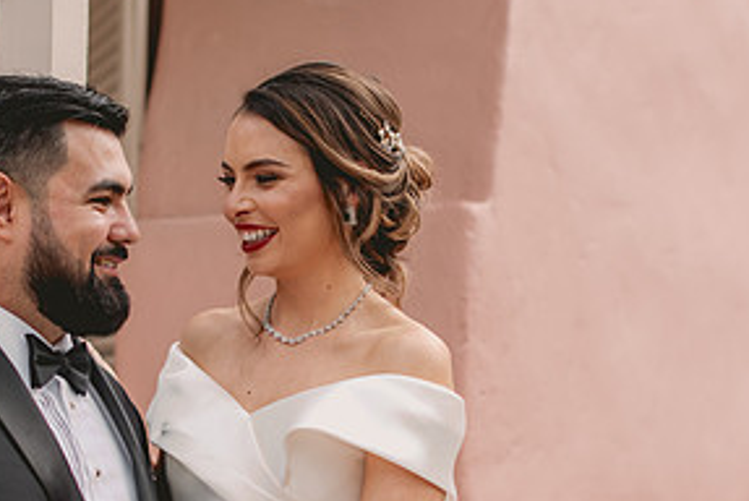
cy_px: 406
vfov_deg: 13.5
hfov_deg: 20.2
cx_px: 282
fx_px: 2103
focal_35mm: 101
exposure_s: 1/2000
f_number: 2
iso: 160
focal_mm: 50
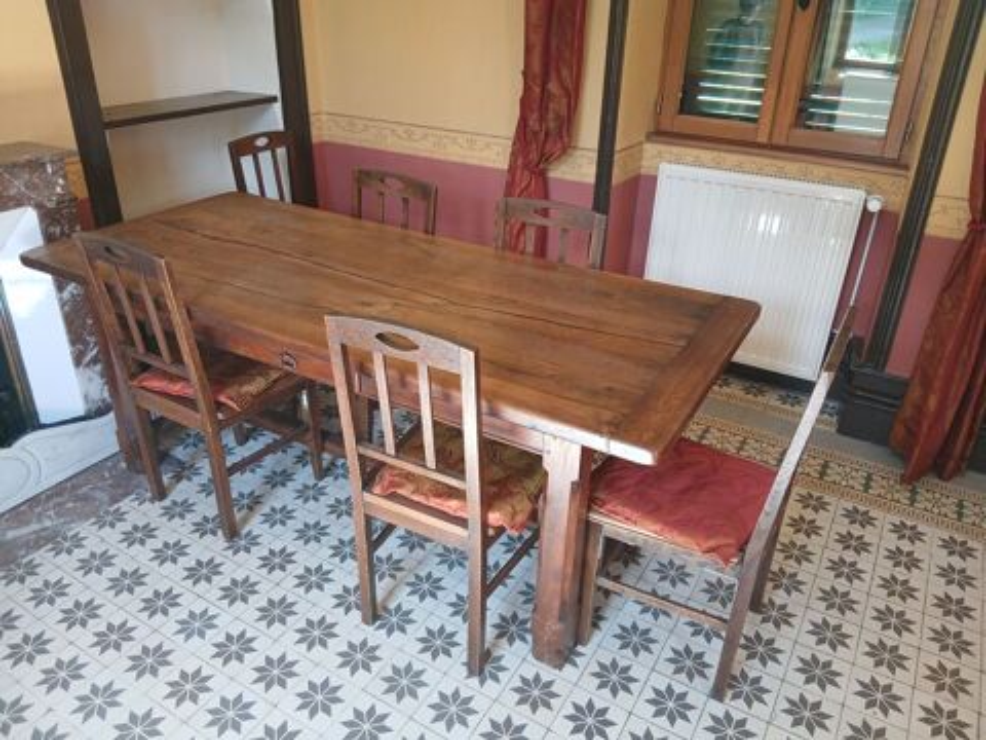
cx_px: 493
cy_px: 370
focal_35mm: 26
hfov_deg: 67.3
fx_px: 741
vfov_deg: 53.1
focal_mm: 3.98
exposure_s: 1/50
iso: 160
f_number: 1.8
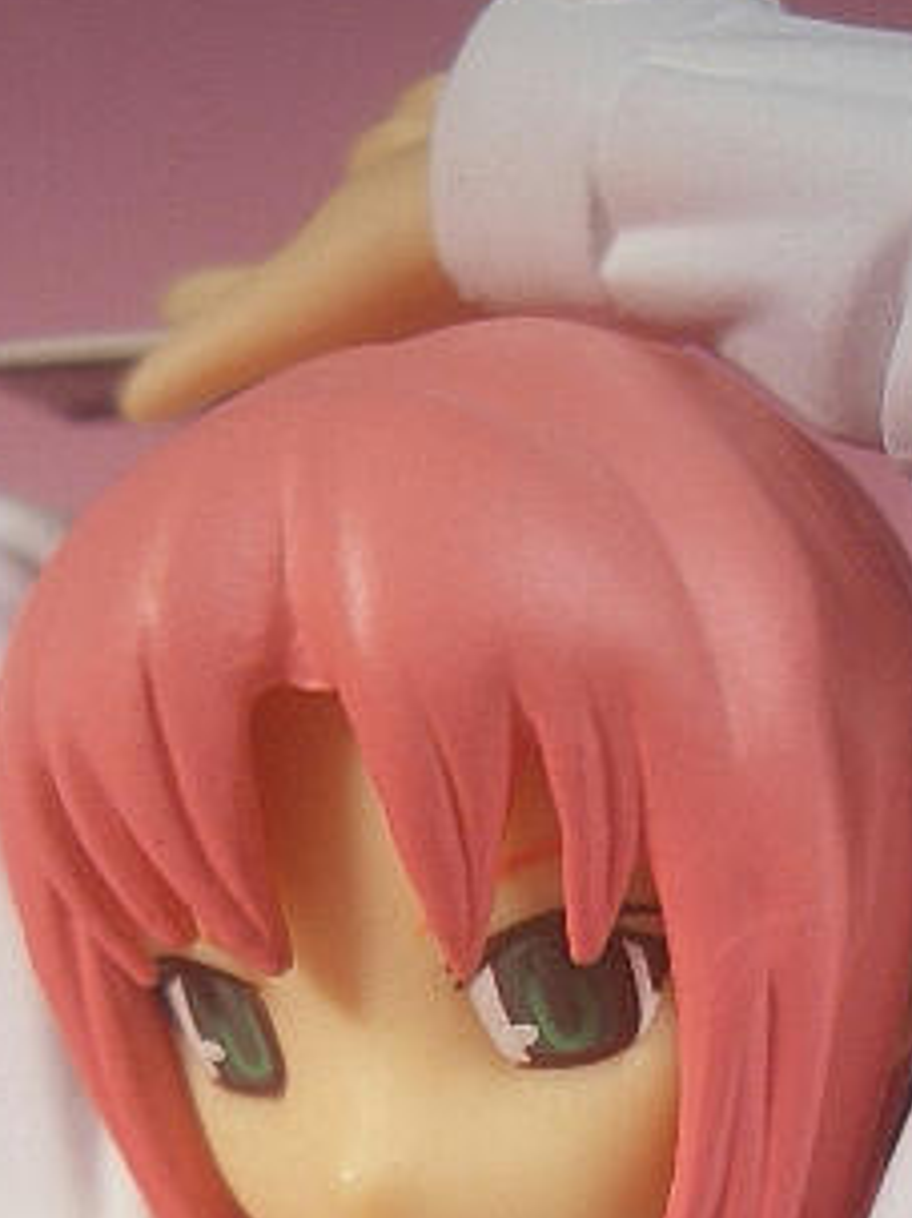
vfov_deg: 25.0
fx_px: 2601
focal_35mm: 74
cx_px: 426
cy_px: 1226
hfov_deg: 19.9
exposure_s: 1/125
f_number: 2.6
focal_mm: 5.8
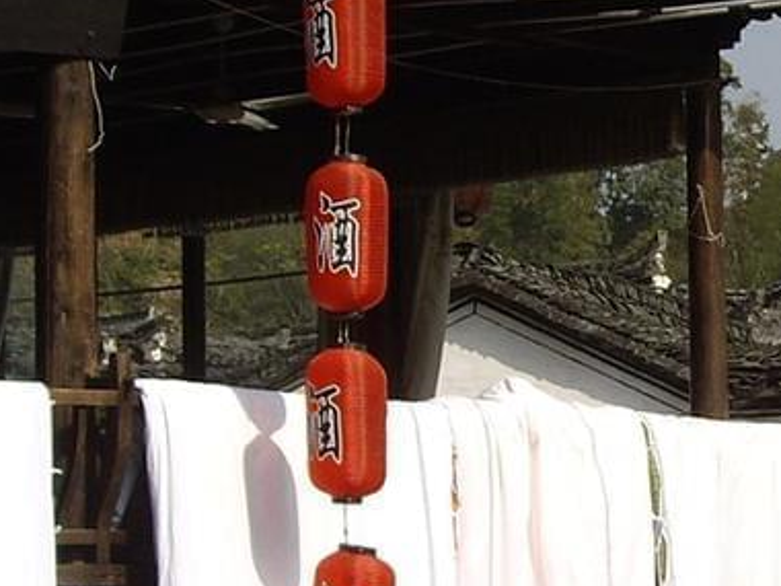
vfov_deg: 7.7
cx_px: 878
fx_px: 4332
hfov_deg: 10.2
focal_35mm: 192
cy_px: 609
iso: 64
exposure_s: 1/160
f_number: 8
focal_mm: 7.9
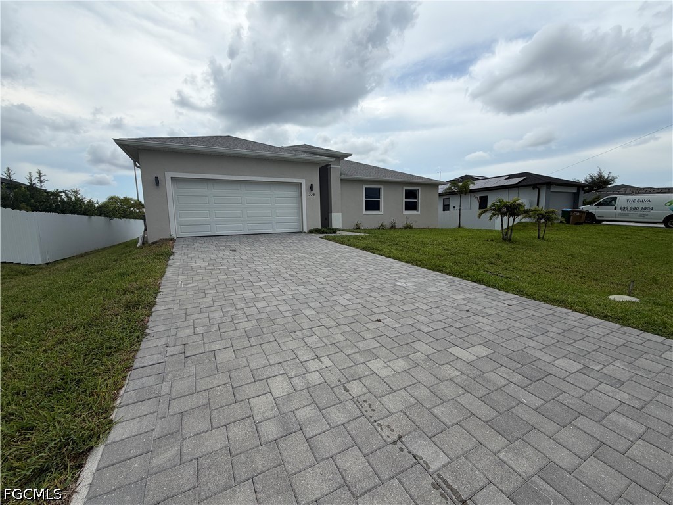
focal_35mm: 14
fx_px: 272
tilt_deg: -6.4
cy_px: 252
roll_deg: +2.2
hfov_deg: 102.1
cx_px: 336
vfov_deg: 85.7
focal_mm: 2.22
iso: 20
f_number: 2.2
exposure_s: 1/1087
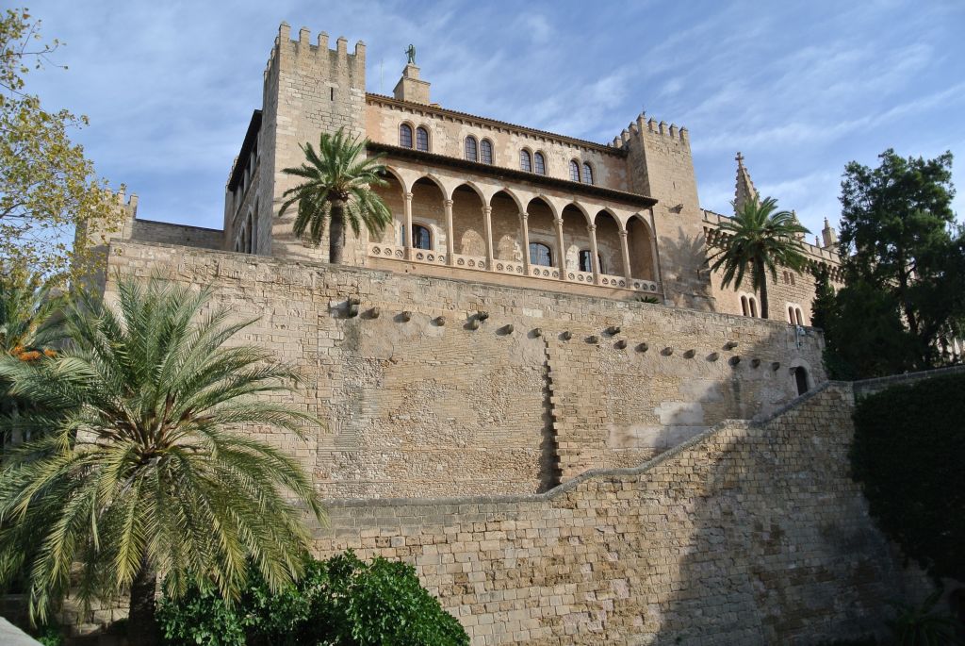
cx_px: 482
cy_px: 323
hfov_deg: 67.3
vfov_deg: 48.0
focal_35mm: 27
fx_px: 724
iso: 100
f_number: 5
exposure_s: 1/400
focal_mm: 10
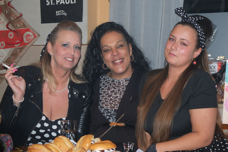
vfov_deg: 16.4
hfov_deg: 24.5
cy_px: 76
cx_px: 114
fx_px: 525
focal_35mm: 83
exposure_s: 1/60
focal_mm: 55
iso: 800
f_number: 4
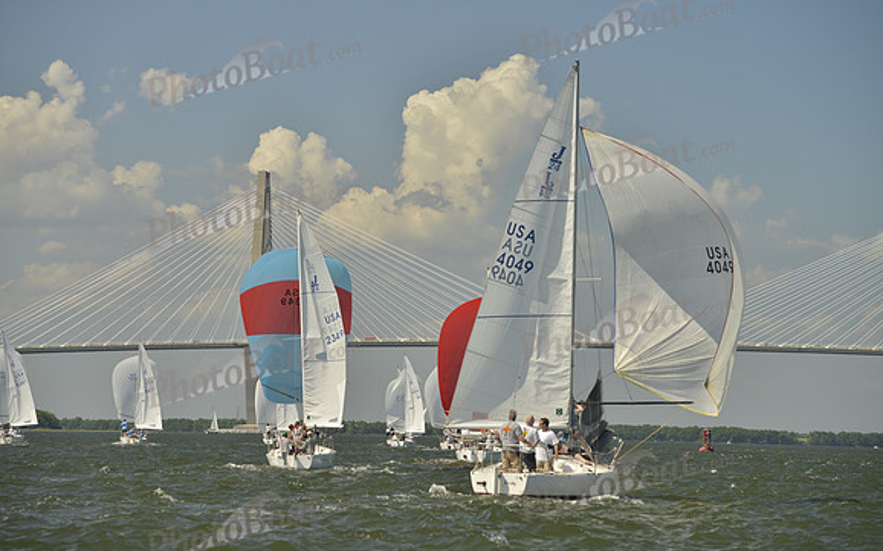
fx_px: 3200
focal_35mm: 133
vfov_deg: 9.9
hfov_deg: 15.7
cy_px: 268
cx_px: 442
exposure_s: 1/1250
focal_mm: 130
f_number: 6.3
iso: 280
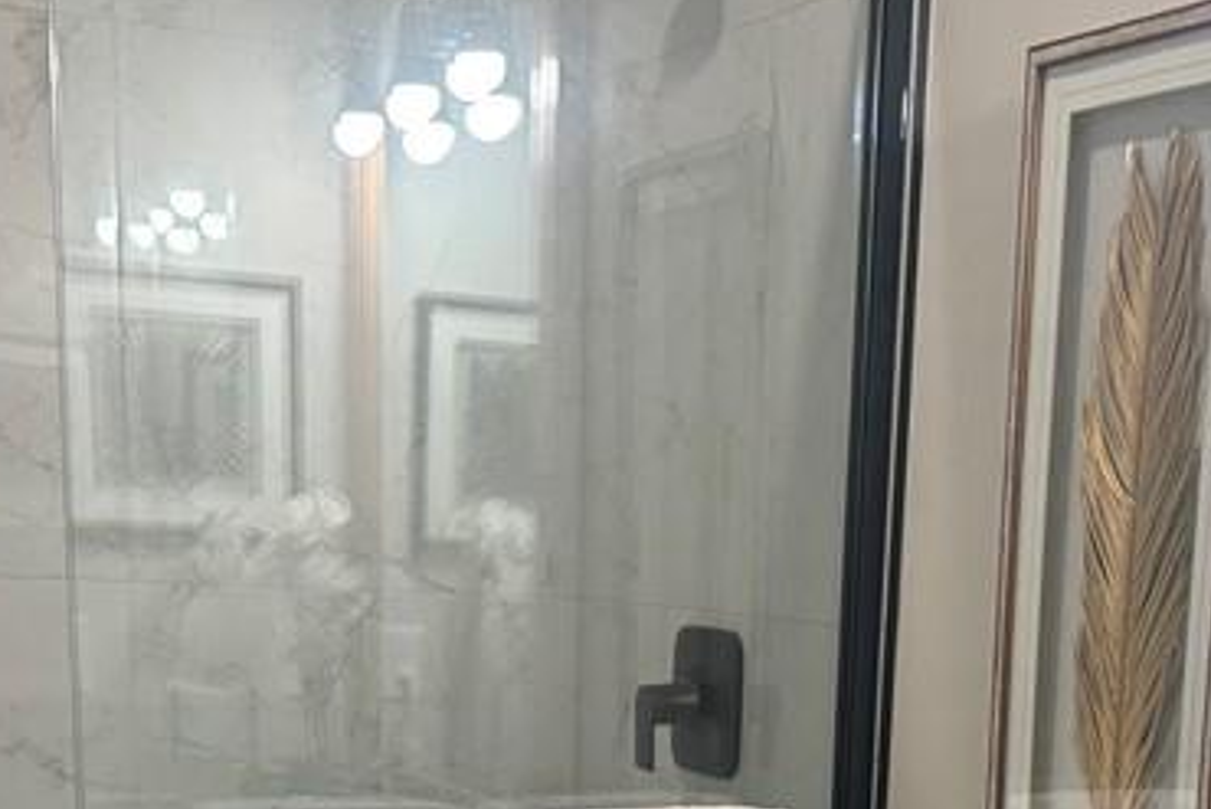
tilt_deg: -12.9
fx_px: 2322
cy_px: 1078
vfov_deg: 18.3
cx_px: 743
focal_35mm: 69
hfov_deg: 29.1
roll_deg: -2.3
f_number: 1.78
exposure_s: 1/120
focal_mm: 6.76
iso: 160
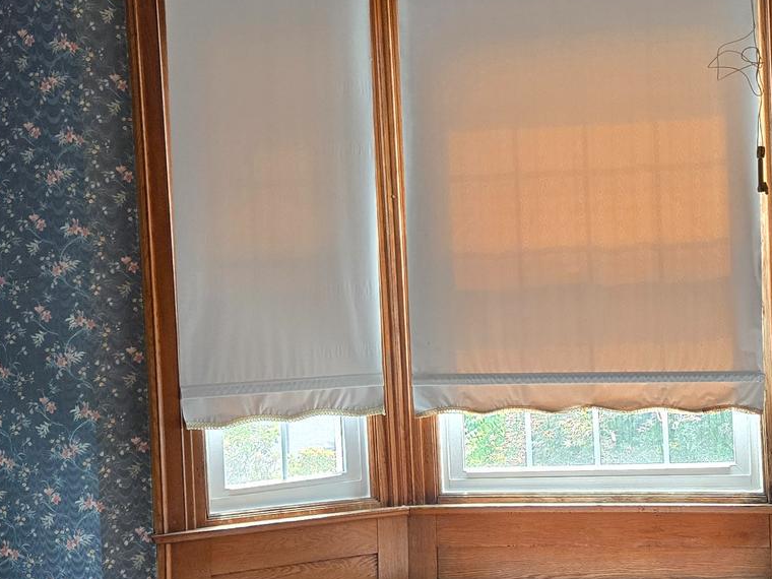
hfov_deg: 30.7
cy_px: 301
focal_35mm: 62
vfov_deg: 23.6
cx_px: 571
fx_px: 1383
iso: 160
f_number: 1.8
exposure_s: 1/120
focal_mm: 5.4
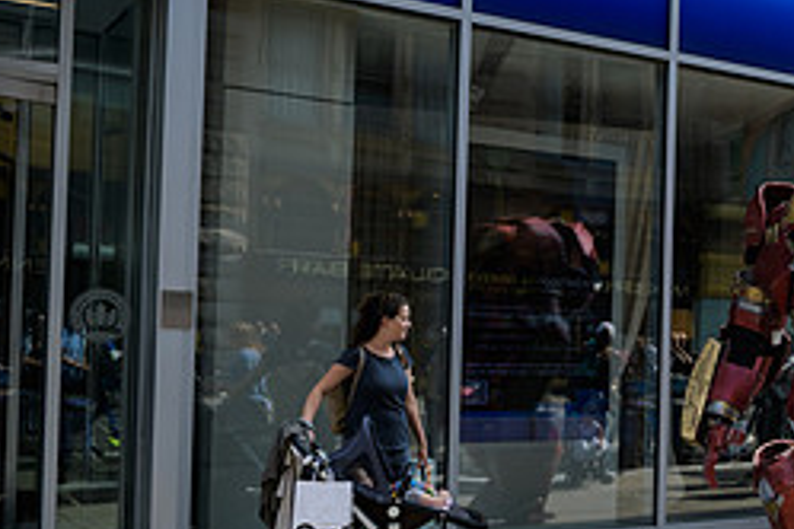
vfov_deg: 24.1
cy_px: 323
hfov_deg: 32.0
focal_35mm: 56
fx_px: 1235
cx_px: 848
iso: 200
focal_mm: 24
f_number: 3.2
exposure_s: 1/1250
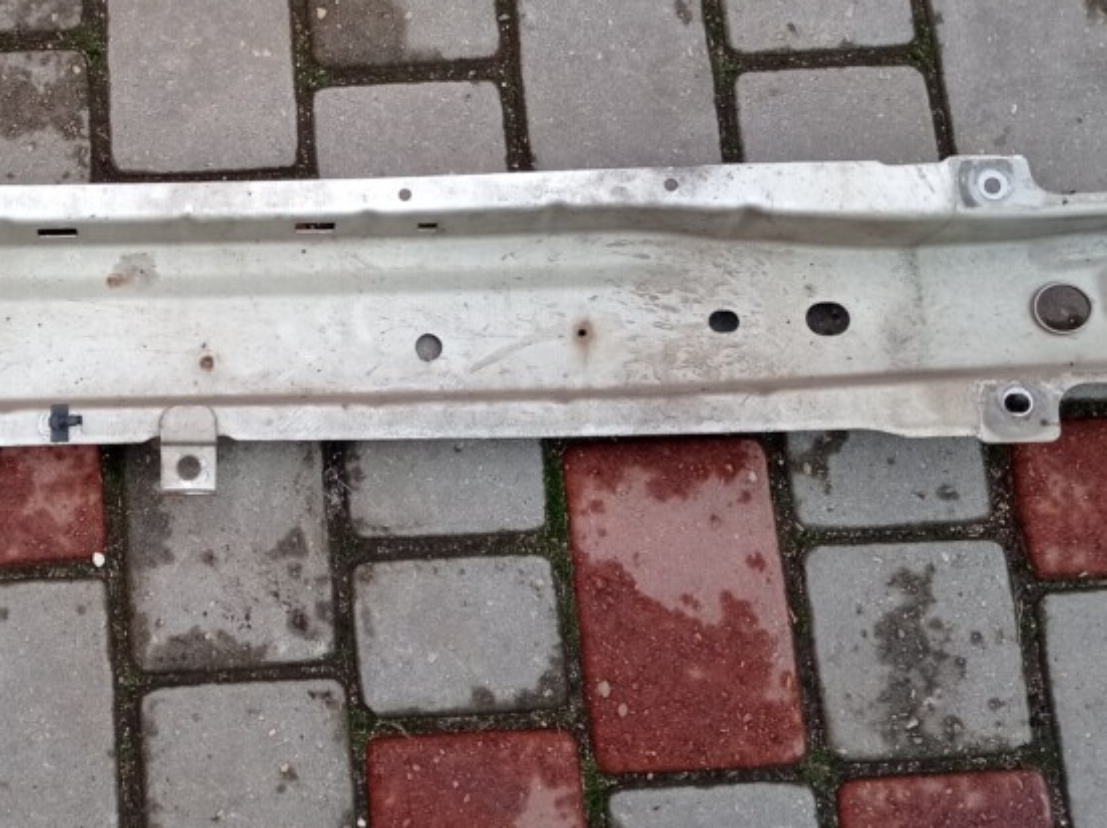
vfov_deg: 23.6
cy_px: 171
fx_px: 1949
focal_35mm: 61
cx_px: 197
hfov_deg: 30.8
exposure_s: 1/123
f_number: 1.79
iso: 102
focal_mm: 4.74
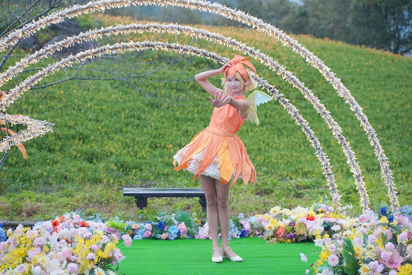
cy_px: 138
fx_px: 858
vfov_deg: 18.2
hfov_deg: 27.0
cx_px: 206
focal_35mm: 75
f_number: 4
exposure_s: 1/160
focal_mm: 75
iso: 1250
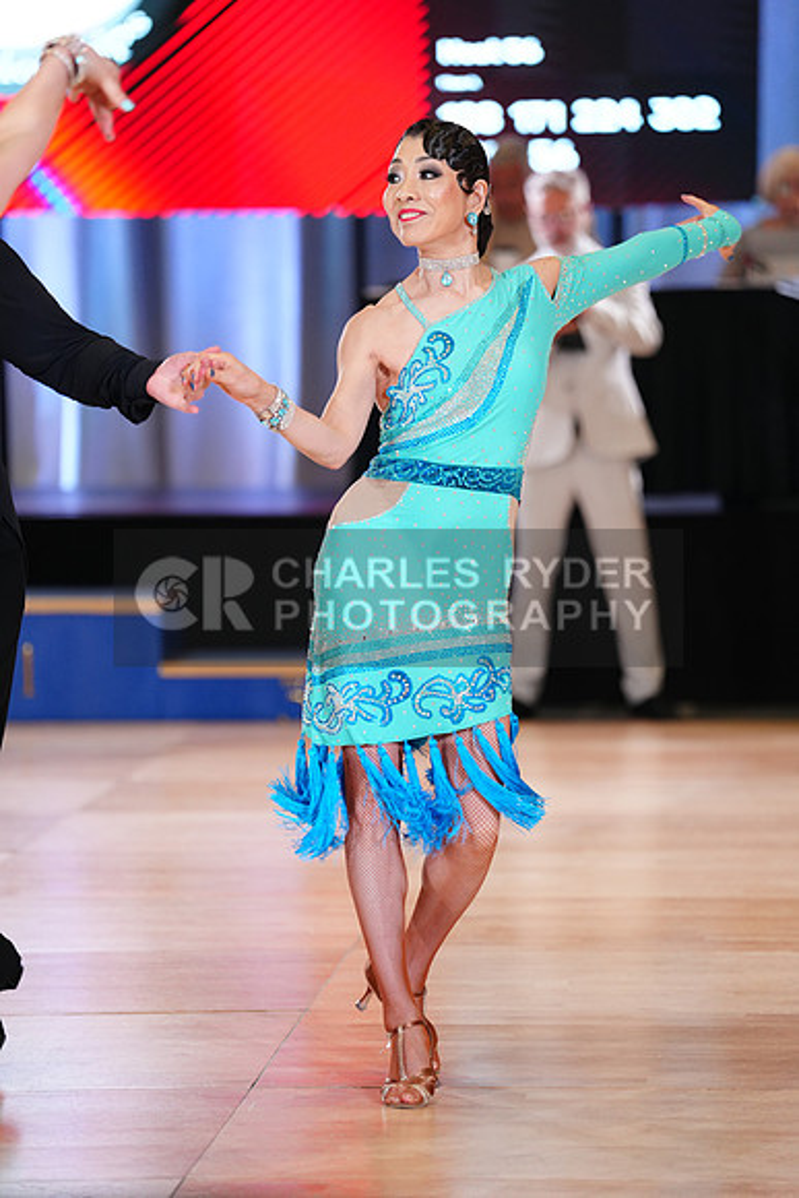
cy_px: 599
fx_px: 5589
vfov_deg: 12.2
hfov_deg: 8.2
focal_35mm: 168
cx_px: 400
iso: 1600
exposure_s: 1/320
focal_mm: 168
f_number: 2.8
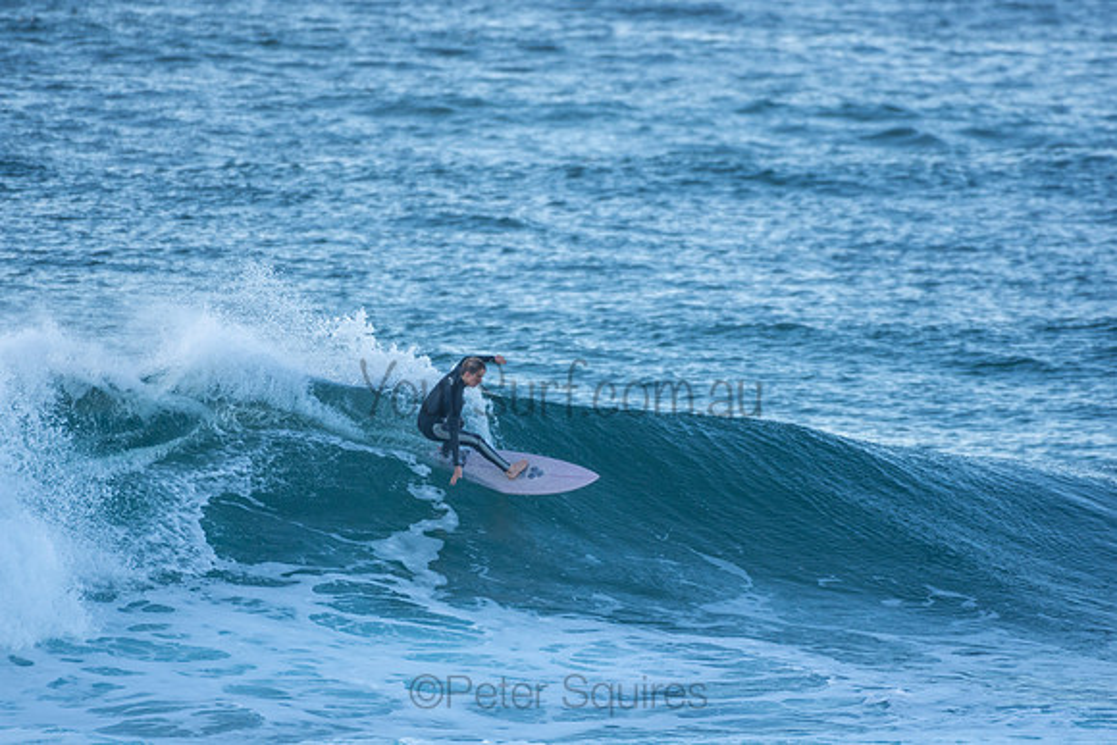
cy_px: 372
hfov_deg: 2.7
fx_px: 23275
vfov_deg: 1.8
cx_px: 558
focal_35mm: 750
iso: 320
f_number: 5.6
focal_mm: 500
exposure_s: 1/400
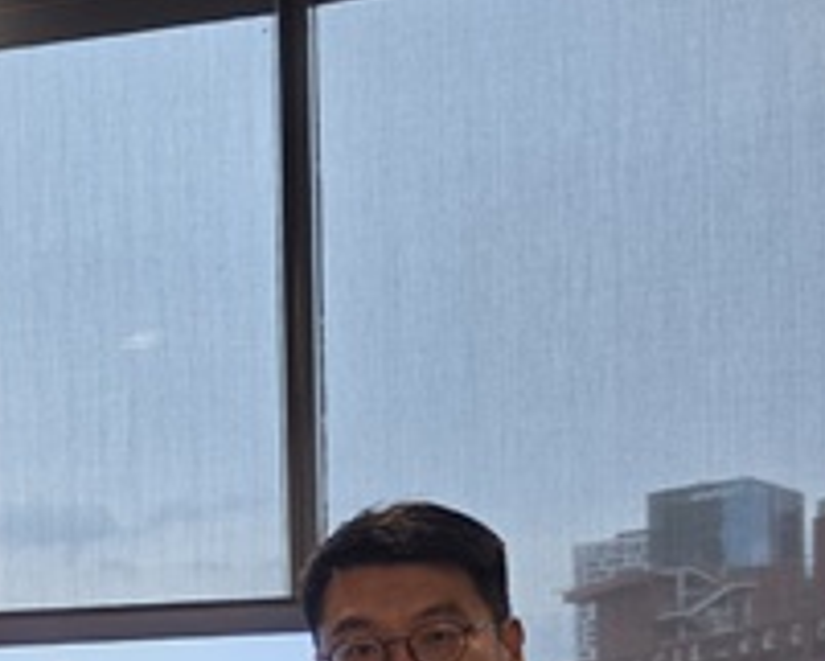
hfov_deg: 25.9
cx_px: -115
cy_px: 854
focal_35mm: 67
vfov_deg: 20.8
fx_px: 1637
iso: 125
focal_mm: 6.3
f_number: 1.7
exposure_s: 1/120
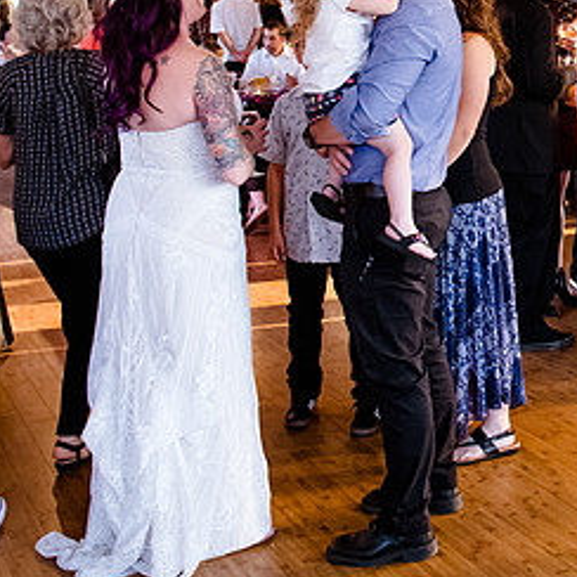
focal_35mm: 58
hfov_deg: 27.8
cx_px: 578
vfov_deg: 28.9
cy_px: 122
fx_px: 1094
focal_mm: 24
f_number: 4
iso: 3200
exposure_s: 1/200
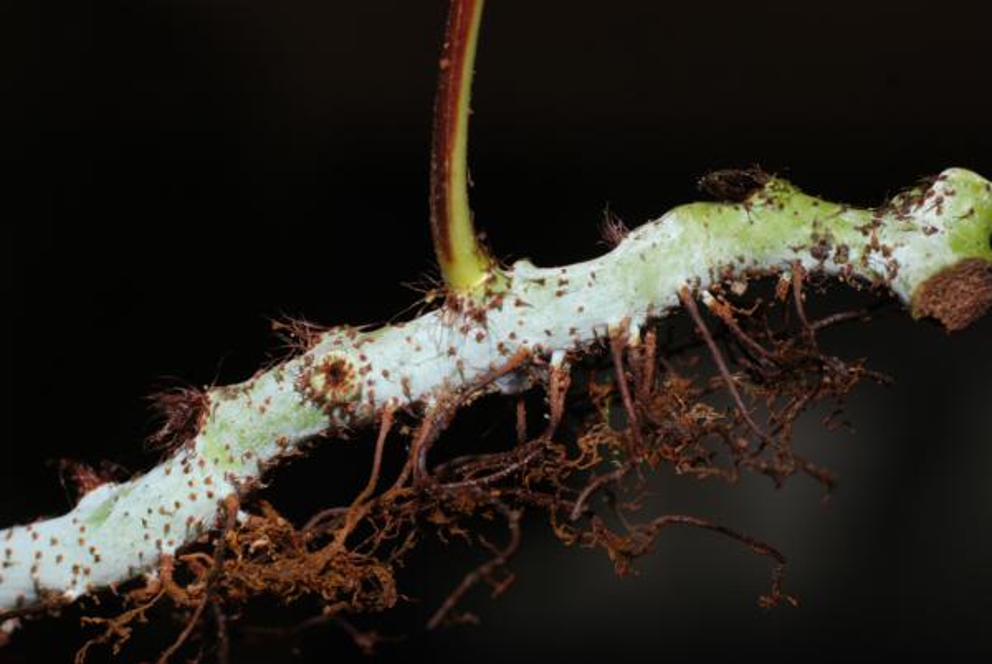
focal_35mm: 105
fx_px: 2898
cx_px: 496
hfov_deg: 19.4
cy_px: 332
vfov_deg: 13.1
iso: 200
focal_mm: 70
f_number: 8
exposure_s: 1/60
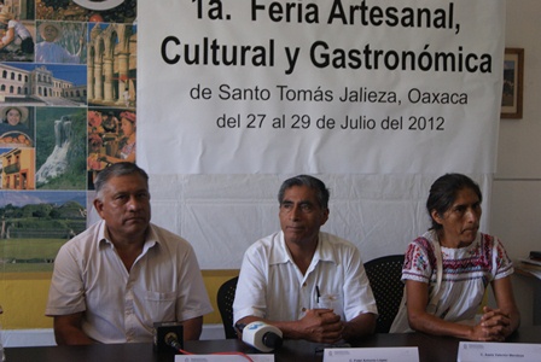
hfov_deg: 33.4
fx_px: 903
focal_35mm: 60
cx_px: 270
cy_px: 181
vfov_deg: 22.7
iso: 400
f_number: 5
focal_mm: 40
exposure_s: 1/40
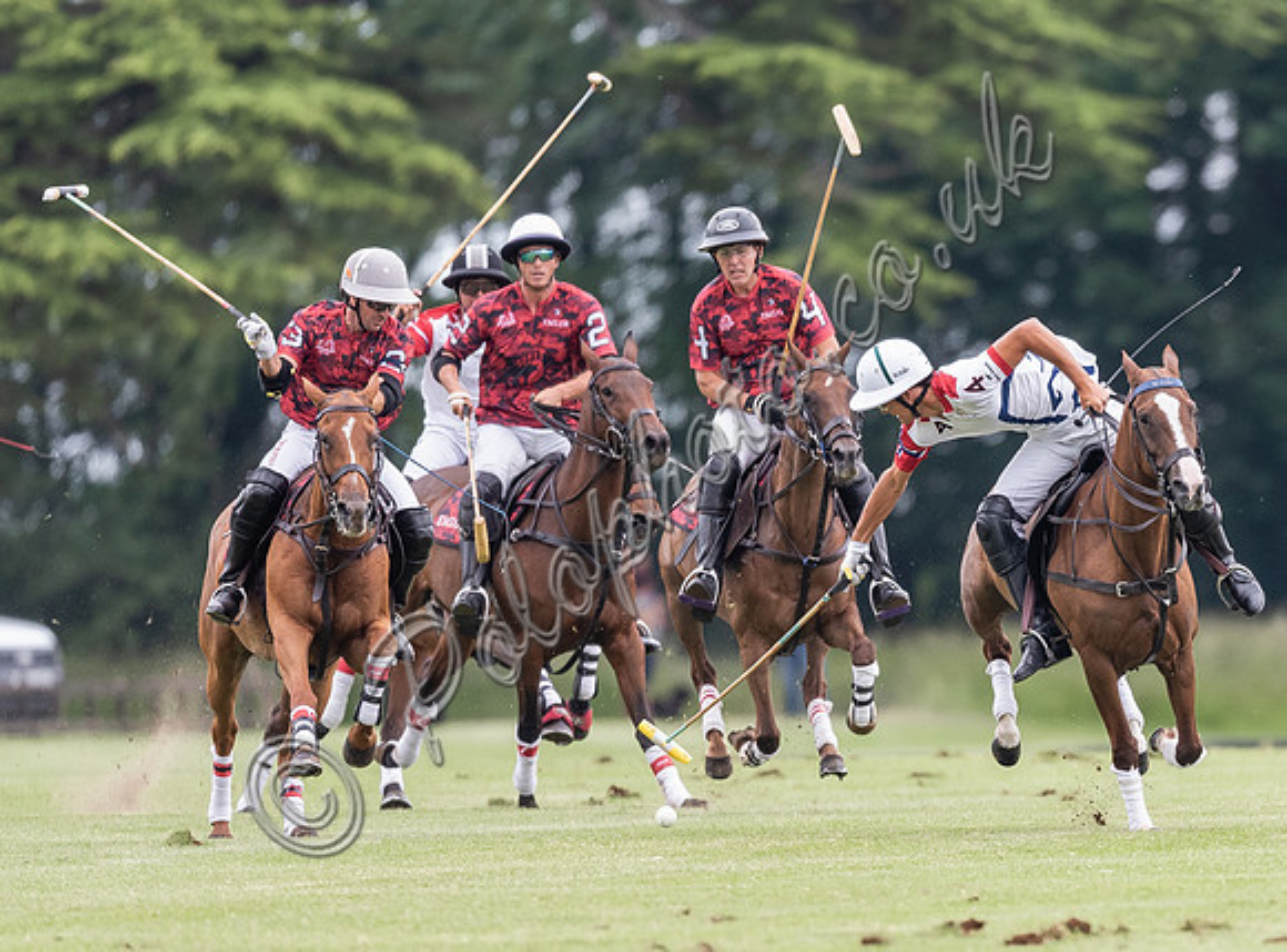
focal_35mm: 984
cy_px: 602
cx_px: 1078
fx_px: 36393
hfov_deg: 2.0
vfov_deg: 1.5
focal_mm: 500
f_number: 4
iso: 800
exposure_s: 1/1600
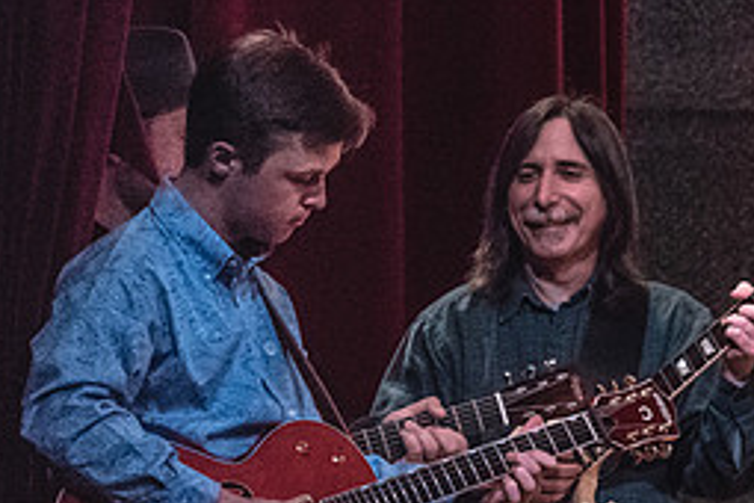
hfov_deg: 3.8
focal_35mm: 546
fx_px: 11435
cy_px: 425
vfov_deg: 2.5
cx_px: 435
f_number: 8
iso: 6400
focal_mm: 240
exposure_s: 1/100
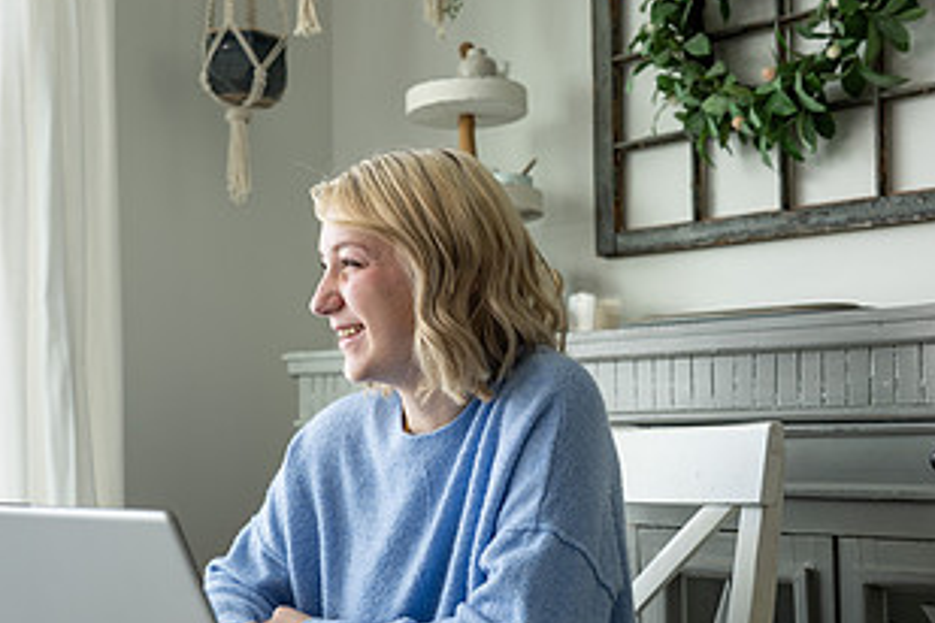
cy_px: 395
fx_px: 1169
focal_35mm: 45
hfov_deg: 43.6
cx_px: 439
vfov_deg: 29.7
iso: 125
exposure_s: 1/320
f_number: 2.8
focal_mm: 24
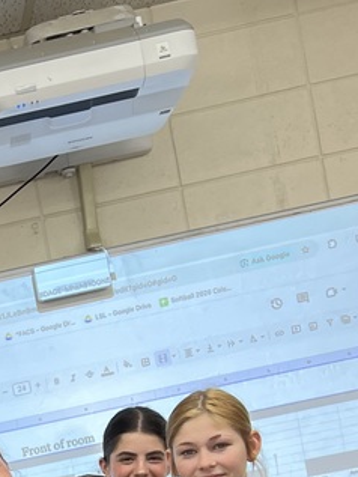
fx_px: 1130
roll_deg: +11.9
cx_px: -113
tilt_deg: -1.8
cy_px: 533
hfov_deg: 16.9
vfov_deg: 22.4
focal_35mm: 82
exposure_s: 1/120
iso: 100
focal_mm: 5.7
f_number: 1.5
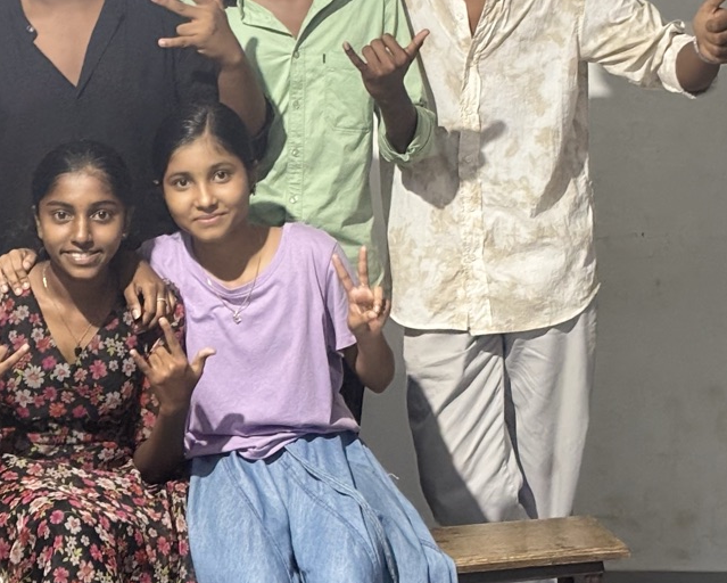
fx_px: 2734
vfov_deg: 12.1
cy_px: 90
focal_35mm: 127
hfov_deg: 15.1
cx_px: 171
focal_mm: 5.96
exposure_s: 1/17
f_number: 1.6
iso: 640
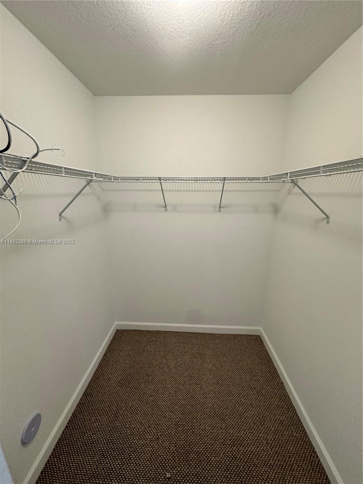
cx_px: 182
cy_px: 242
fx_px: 196
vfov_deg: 102.1
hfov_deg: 85.7
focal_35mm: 14
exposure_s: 1/60
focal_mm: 2.22
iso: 200
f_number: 2.2
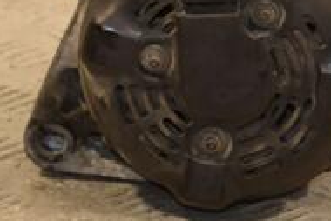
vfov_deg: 3.9
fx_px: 3263
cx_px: 237
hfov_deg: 5.8
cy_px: 26
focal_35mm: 355
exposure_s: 1/125
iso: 800
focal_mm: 75
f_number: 5.3
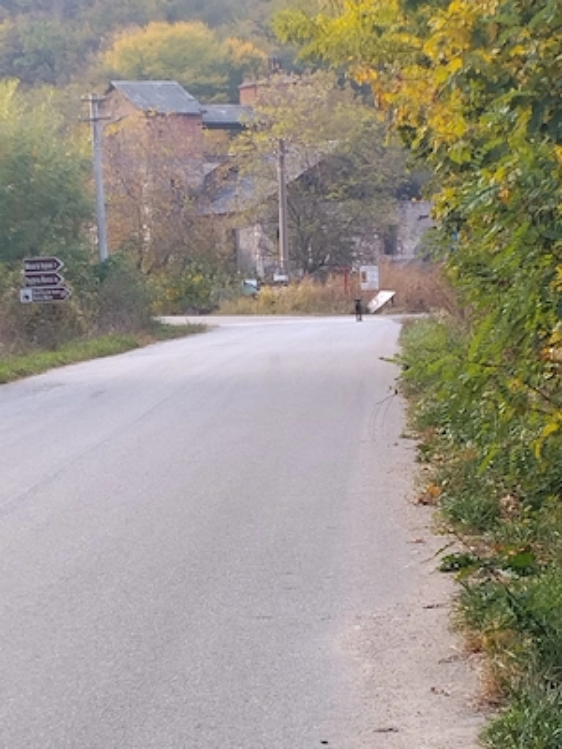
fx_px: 2468
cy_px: 374
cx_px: 281
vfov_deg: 17.3
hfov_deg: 13.0
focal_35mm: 114
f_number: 1.8
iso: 50
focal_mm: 3.96
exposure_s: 1/137
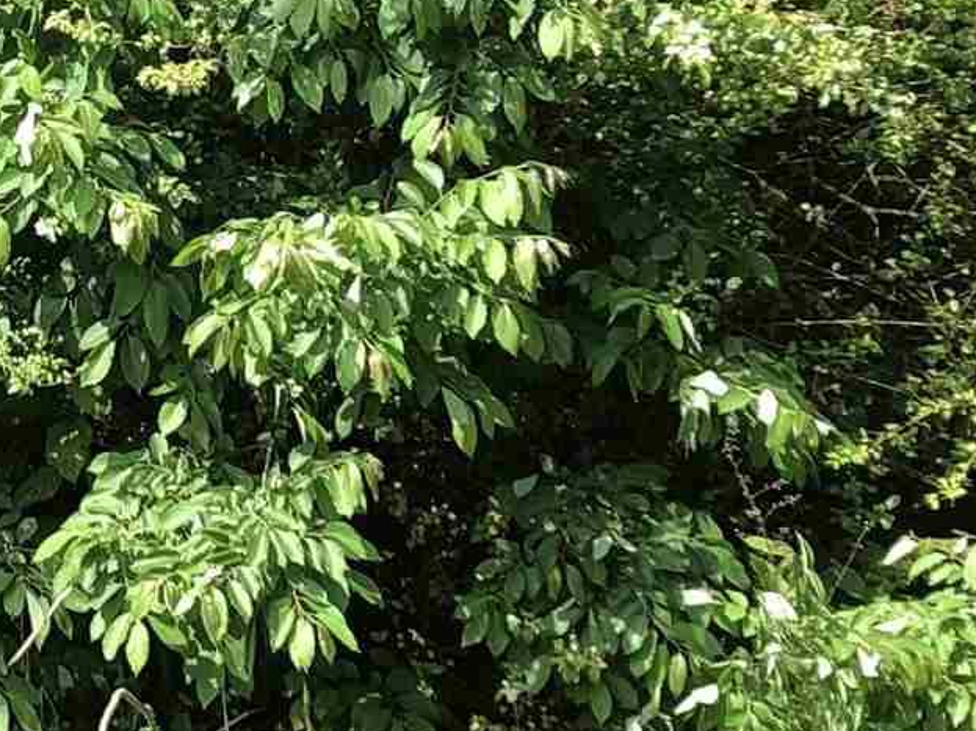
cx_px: -185
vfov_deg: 10.6
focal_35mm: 138
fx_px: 3890
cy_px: -161
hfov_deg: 13.9
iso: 20
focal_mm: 3.99
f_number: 1.8
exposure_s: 1/337
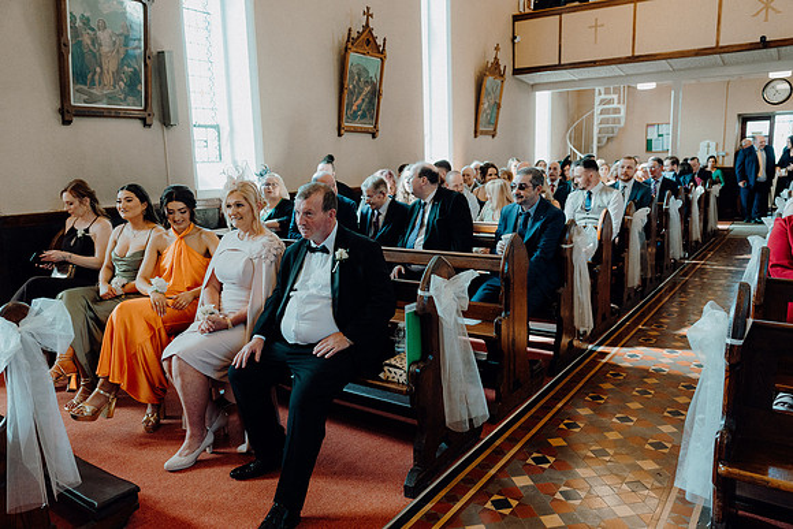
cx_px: 396
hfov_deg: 67.4
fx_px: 595
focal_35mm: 27
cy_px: 264
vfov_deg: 47.9
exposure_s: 1/200
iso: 1600
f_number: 3.2
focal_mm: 27
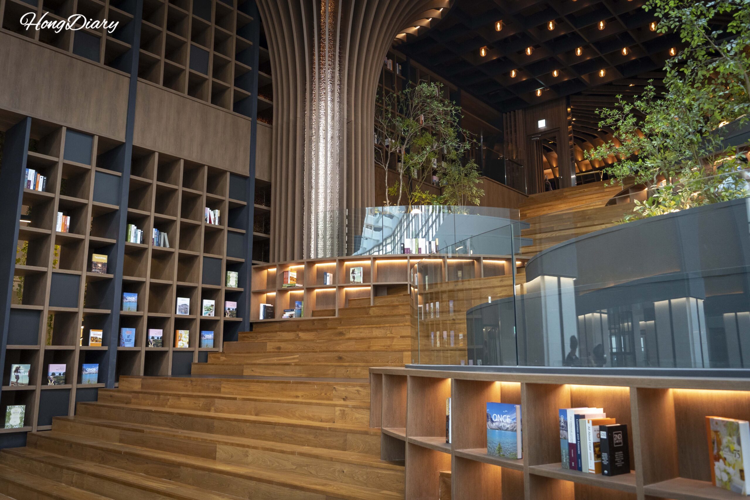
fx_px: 583
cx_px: 375
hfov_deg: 65.5
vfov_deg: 46.4
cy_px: 250
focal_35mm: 28
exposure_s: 1/160
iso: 2000
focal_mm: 28
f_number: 4
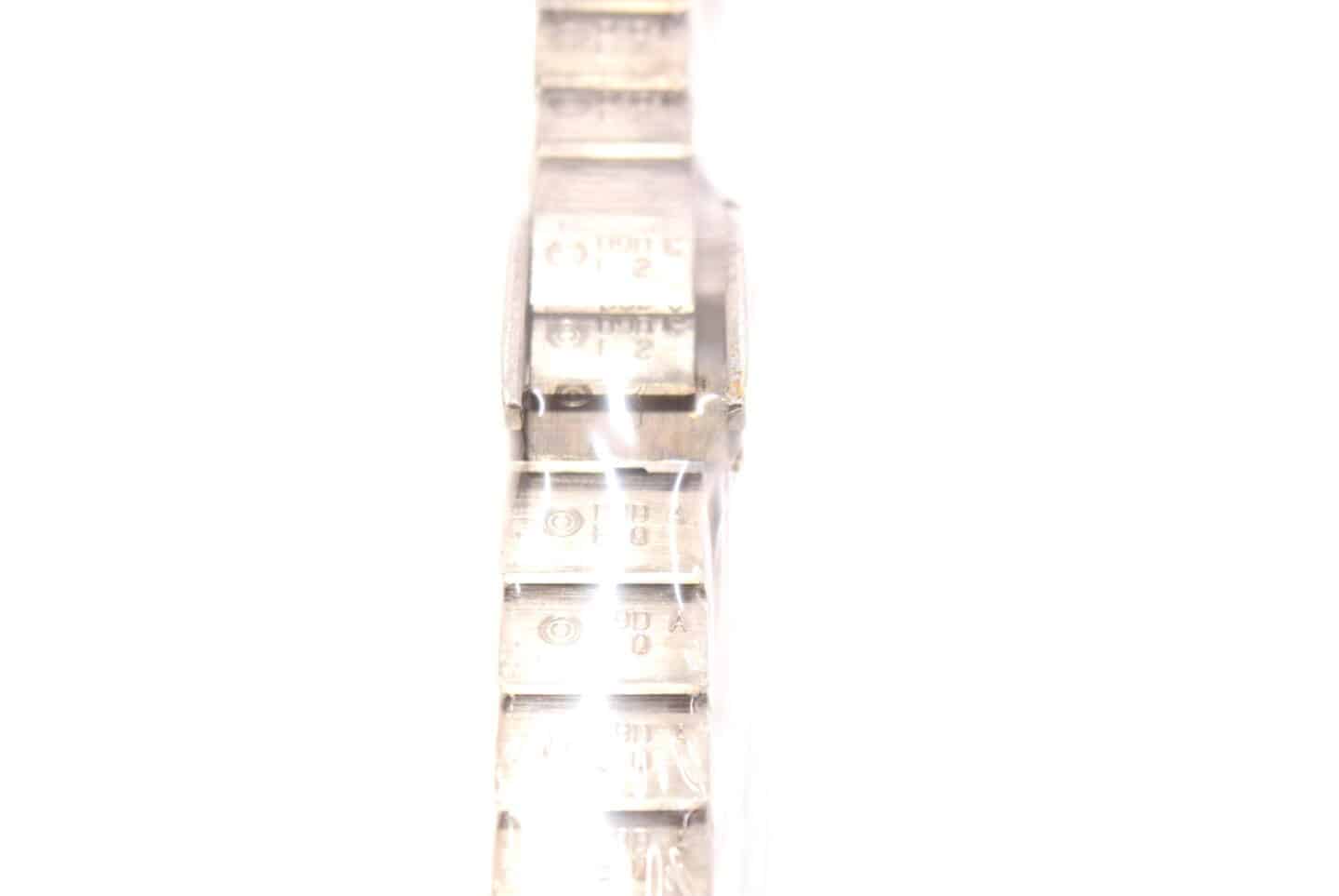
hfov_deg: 24.6
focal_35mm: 82
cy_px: 448
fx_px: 3071
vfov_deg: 16.6
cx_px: 670
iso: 400
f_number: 5.6
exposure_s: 1/80
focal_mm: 55
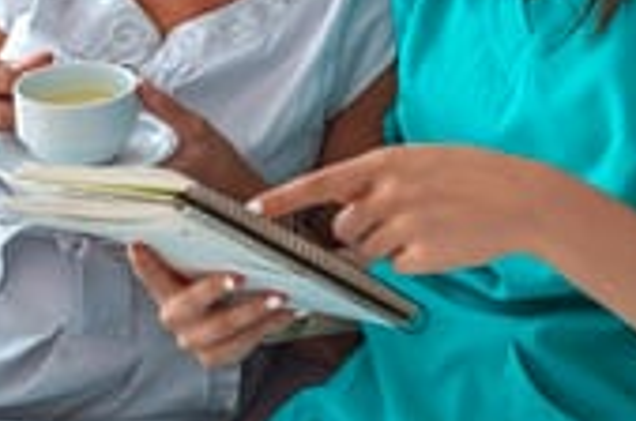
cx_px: 414
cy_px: -8
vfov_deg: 16.0
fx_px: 1464
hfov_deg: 24.4
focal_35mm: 83
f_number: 3.5
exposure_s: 1/100
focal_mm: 35
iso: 100
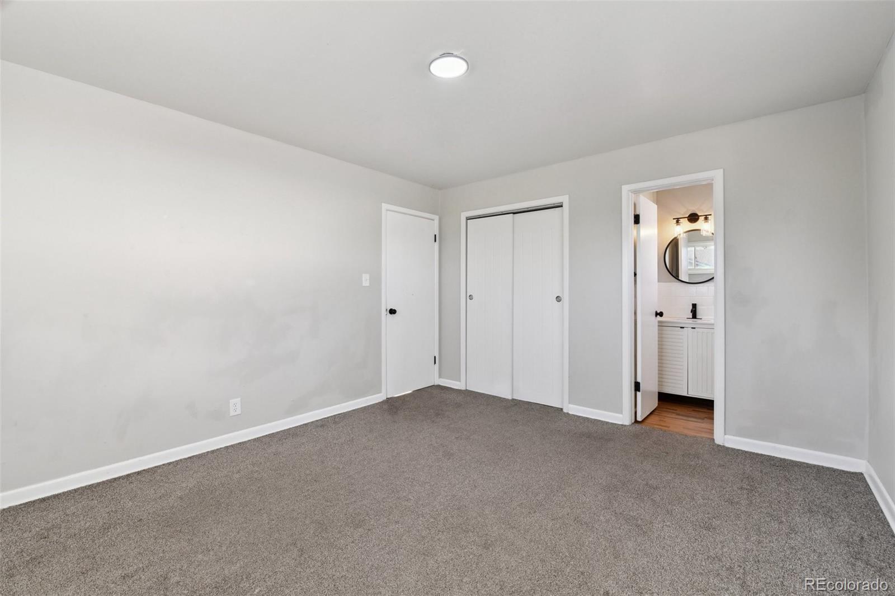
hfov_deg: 100.4
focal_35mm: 15
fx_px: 373
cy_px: 298
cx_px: 448
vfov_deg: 77.3
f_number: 11
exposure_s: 1/25
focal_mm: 15
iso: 400
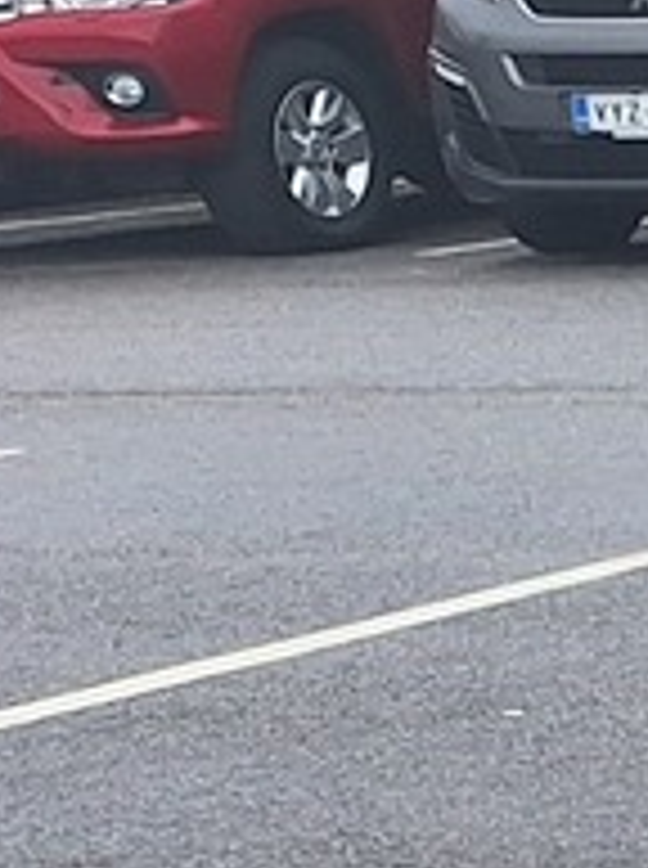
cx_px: 3208
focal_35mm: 172
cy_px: 805
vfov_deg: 11.4
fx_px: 4307
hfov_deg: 6.0
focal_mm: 5.54
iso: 40
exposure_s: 1/335
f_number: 1.8
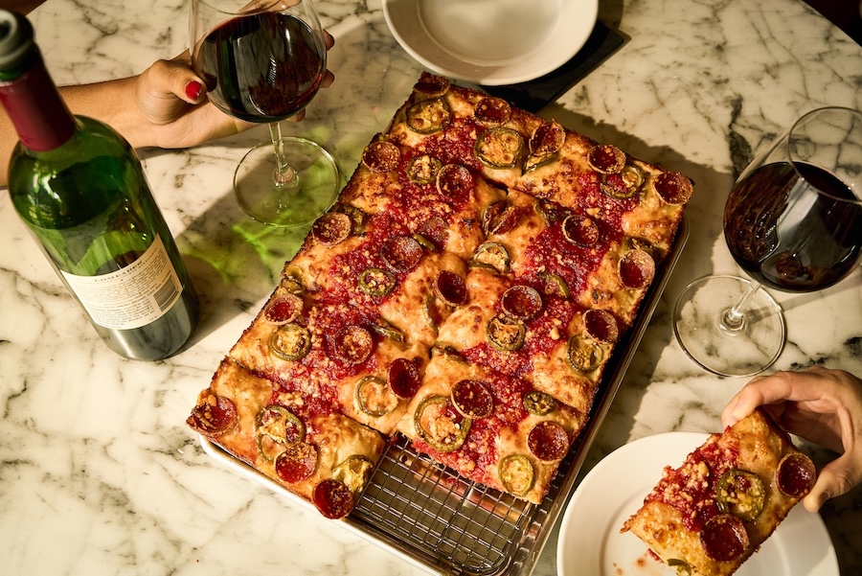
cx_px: 431
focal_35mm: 42
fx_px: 1001
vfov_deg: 32.1
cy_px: 288
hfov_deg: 46.6
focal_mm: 41.8
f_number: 6.3
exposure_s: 1/60
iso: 320
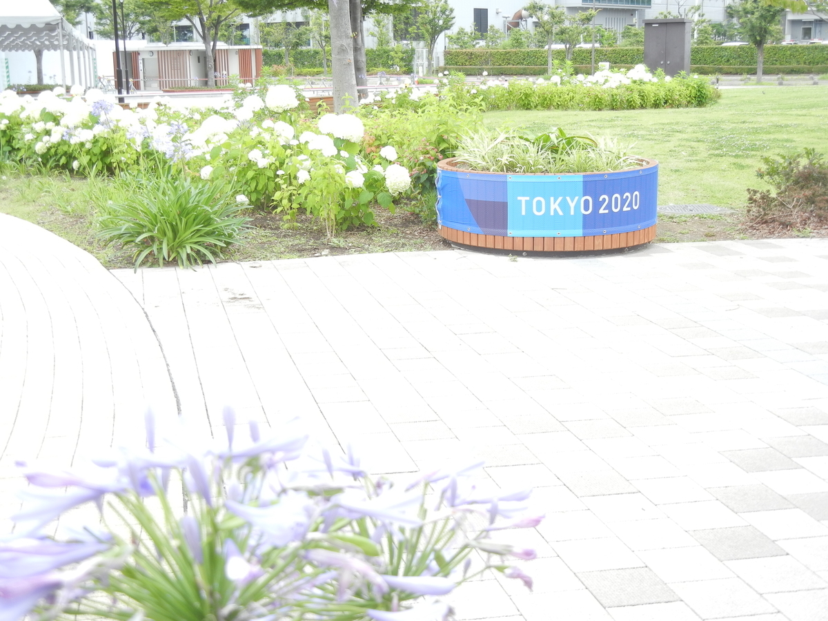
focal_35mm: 52
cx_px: 414
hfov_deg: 36.8
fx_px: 1244
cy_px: 310
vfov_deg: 28.0
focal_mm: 9.3
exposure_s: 1/210
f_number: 3.9
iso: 160
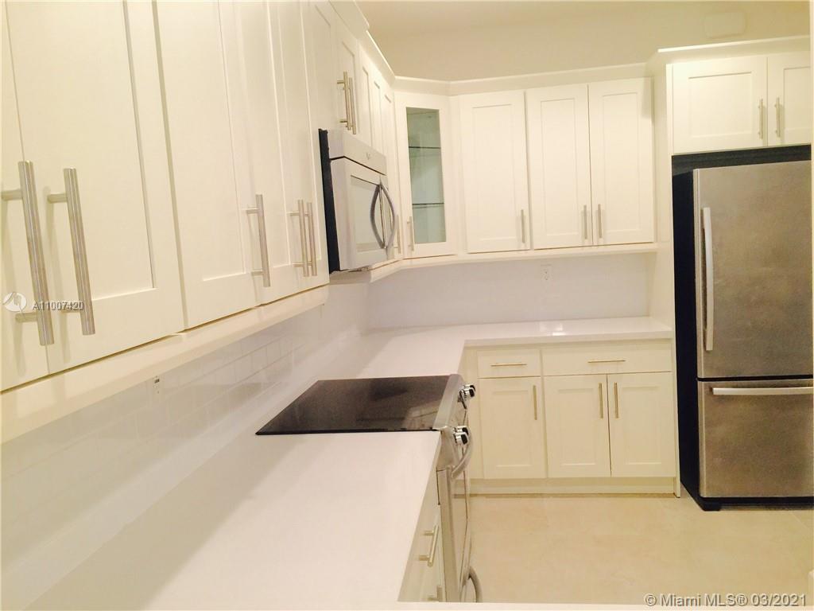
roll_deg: +2.5
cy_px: 306
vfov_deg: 48.2
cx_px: 407
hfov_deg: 61.7
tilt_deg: -6.3
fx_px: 682
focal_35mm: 29
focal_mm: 4.15
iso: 64
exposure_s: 1/15
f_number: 2.2
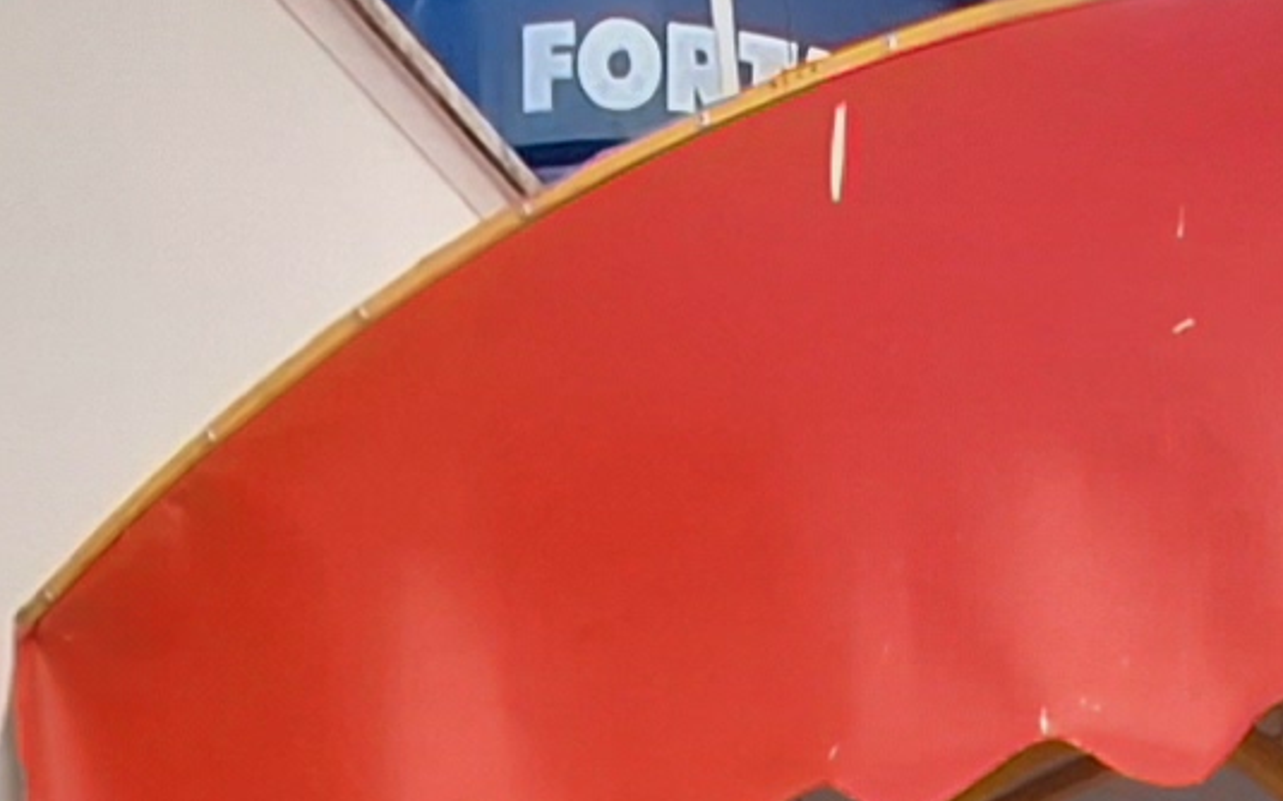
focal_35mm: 103
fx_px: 3600
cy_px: 3226
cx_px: 918
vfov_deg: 7.9
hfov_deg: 20.1
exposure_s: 1/357
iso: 40
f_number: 2.2
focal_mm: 1.74
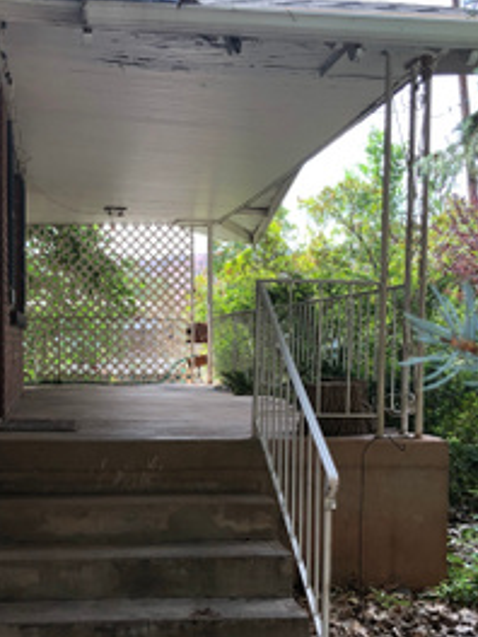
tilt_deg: -2.7
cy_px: 376
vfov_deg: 37.4
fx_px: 939
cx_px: 179
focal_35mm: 51
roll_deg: -0.7
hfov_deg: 28.5
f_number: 1.8
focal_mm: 3.99
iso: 20
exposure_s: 1/120
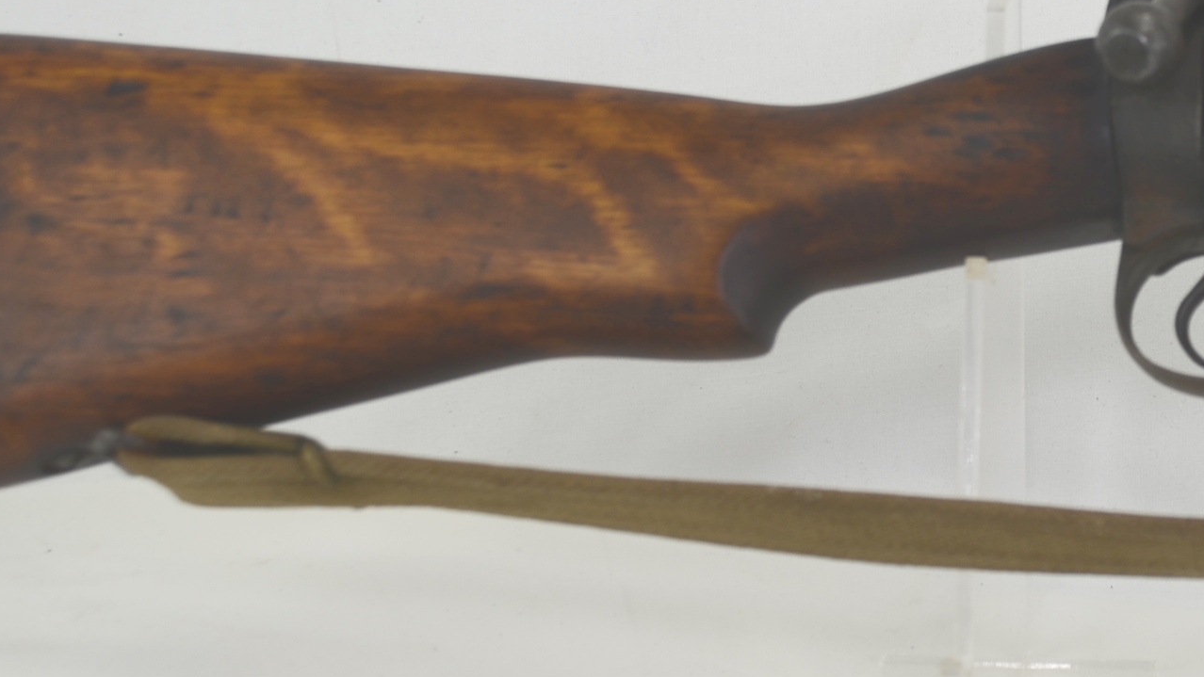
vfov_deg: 9.1
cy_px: 214
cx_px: 1016
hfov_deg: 16.0
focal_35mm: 133
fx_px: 4246
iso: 100
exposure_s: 1/60
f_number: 4.5
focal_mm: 44
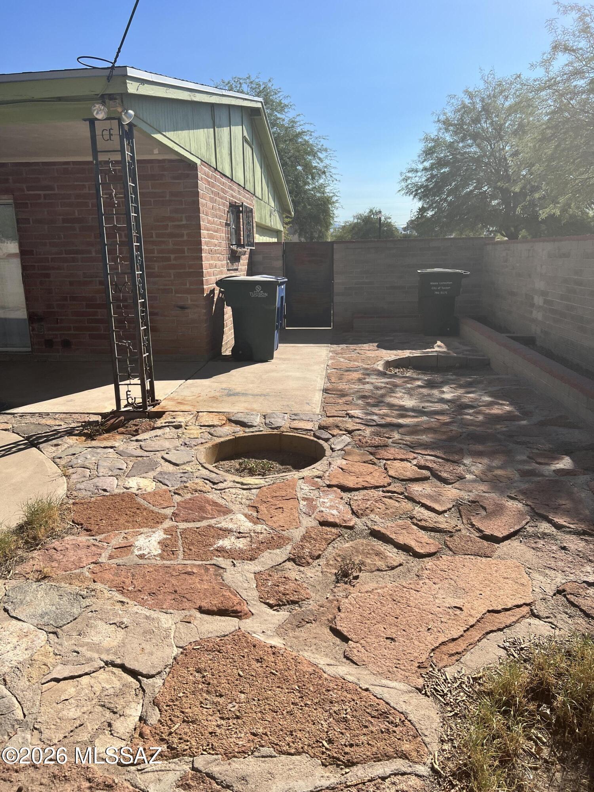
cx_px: 297
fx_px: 595
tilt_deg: -10.5
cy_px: 396
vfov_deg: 67.3
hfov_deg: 53.1
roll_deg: +2.9
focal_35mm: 26
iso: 50
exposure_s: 1/5882
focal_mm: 5.7
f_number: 1.5
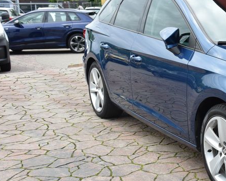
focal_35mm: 76
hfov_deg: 23.4
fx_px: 508
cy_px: 98
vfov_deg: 20.1
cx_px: 256
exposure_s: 1/200
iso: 500
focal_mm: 35
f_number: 7.1
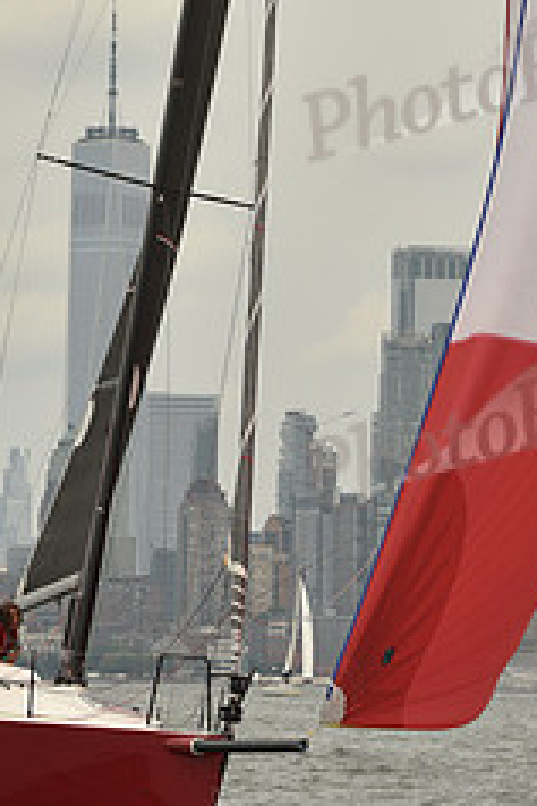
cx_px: 127
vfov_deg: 9.1
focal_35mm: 225
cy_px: -54
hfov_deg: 6.1
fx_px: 5034
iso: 250
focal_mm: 92
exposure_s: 1/640
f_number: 10
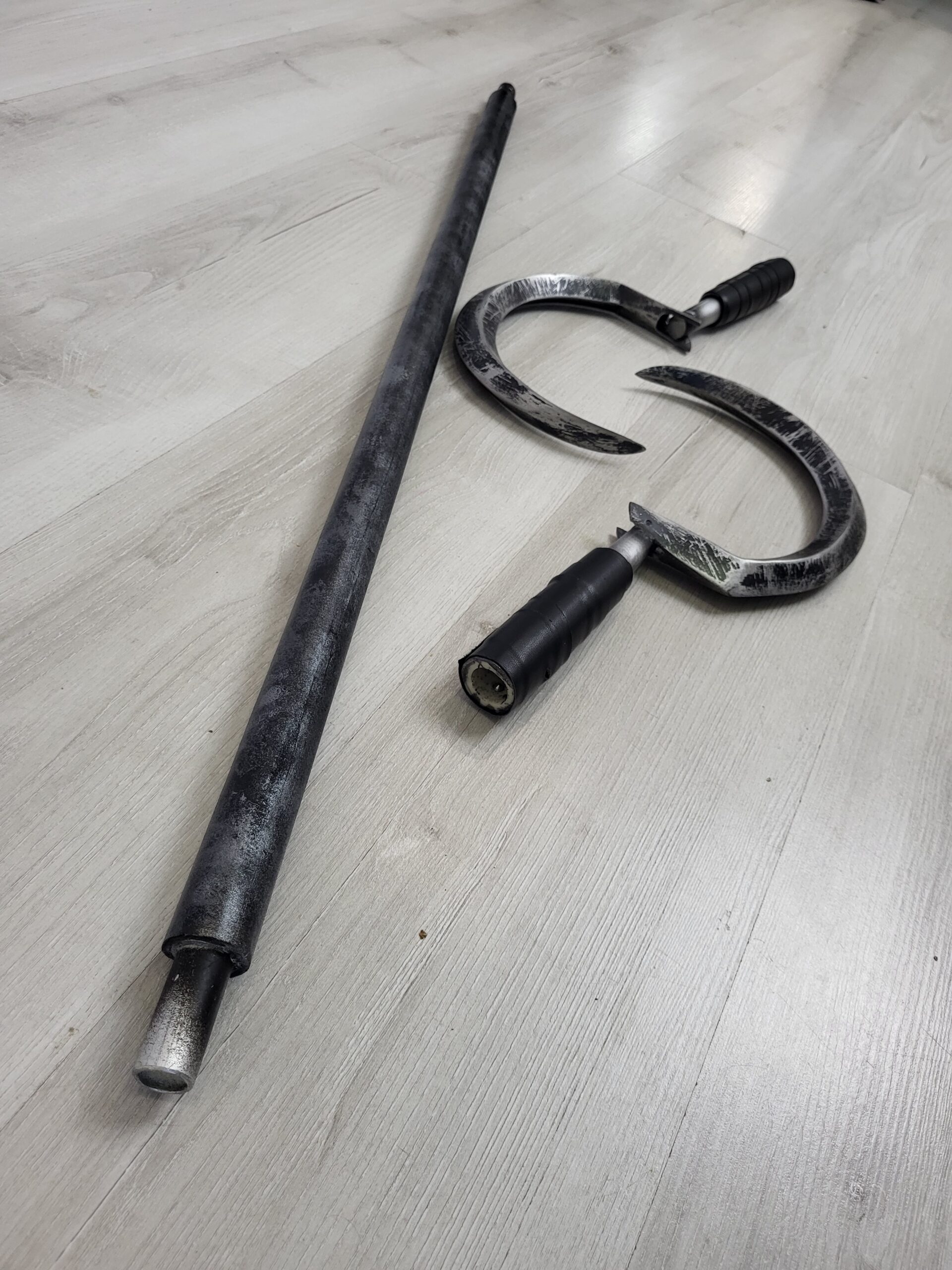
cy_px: 635
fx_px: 953
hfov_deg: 53.1
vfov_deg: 67.3
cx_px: 476
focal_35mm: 26
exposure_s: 1/100
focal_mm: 5.4
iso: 250
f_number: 1.8
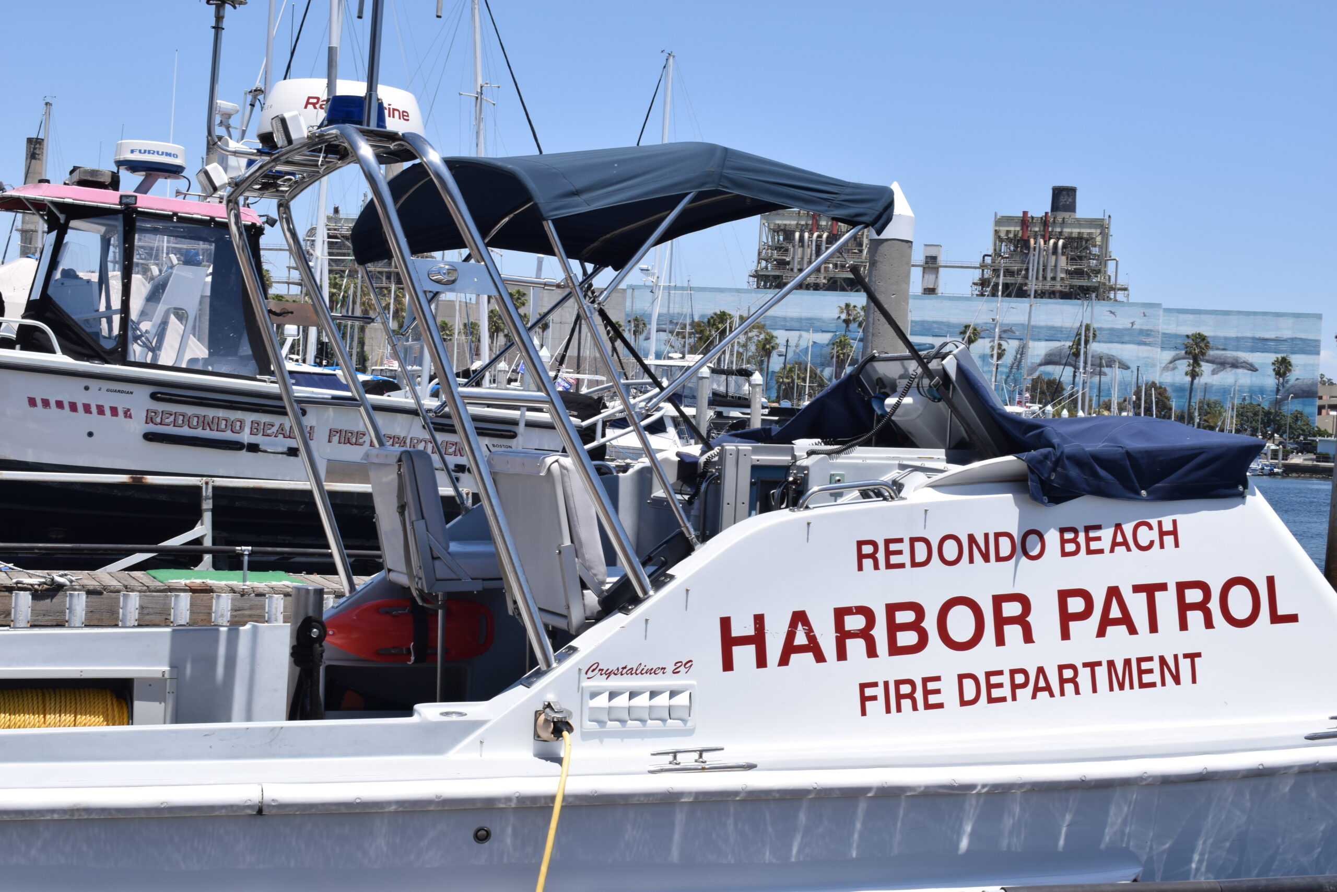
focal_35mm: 57
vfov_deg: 23.8
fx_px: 2117
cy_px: 446
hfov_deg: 35.1
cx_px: 668
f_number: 18
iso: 125
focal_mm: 38
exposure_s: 1/125
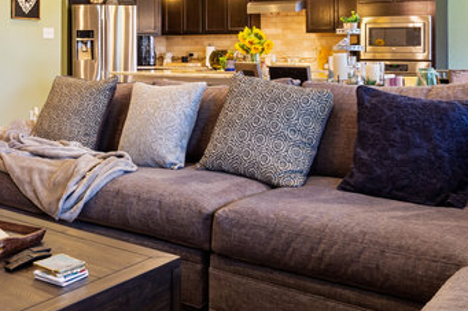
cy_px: 23
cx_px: 136
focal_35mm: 45
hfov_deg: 42.7
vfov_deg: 28.5
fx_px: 585
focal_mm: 10
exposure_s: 1.6
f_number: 8
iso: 100
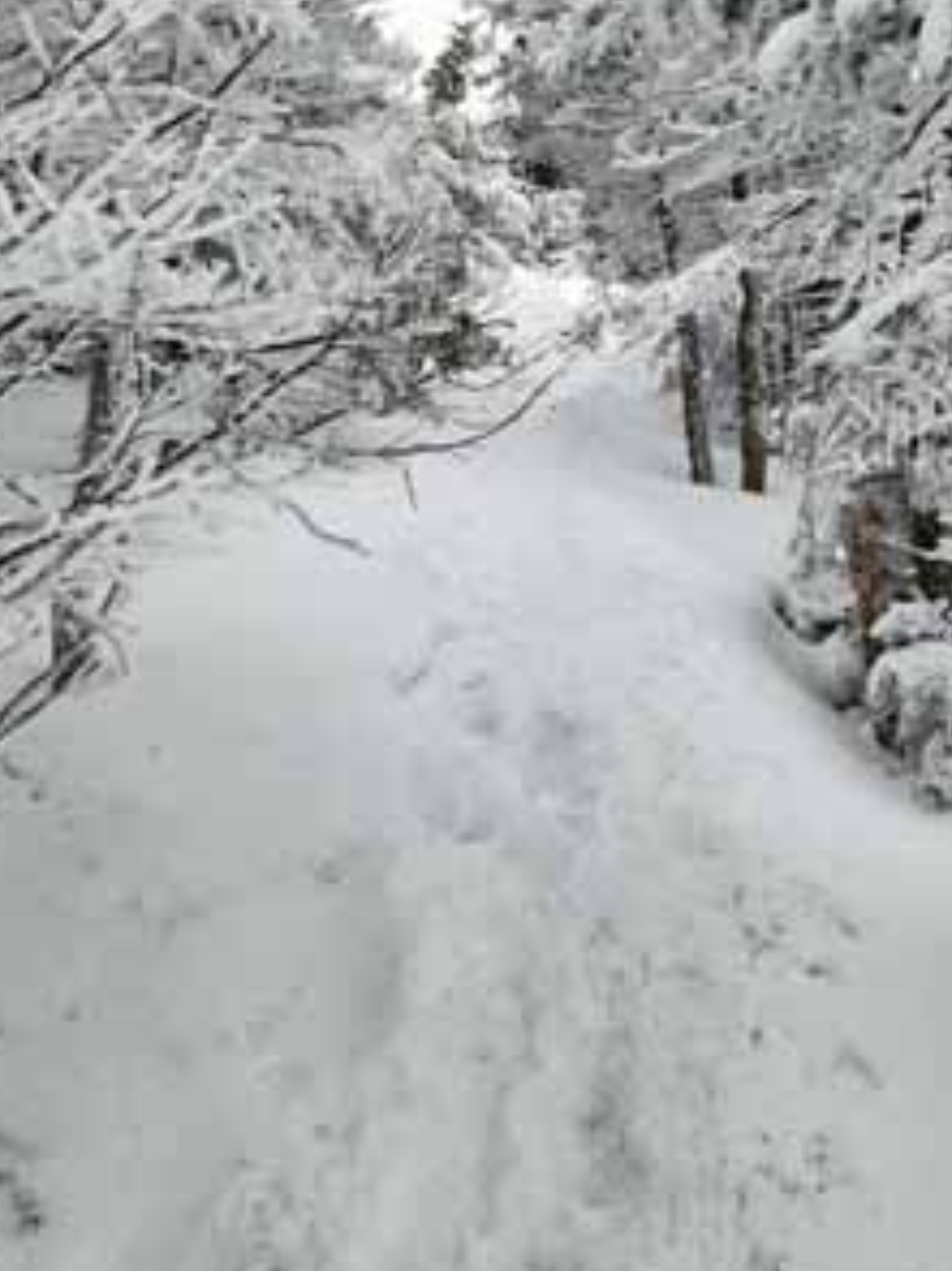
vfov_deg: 45.7
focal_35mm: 39
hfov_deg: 36.8
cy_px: 271
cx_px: 467
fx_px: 1431
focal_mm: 5.4
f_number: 1.8
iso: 20
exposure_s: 1/180
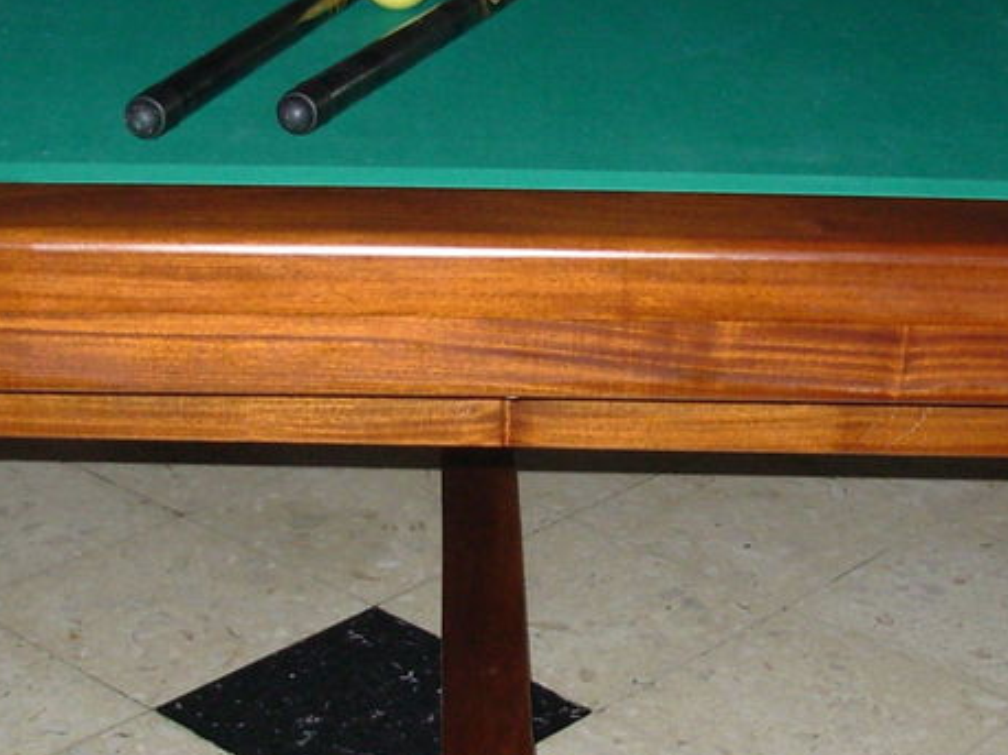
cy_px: 434
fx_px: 2416
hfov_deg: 23.6
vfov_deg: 17.8
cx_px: 513
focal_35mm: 83
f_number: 2.9
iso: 92
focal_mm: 6.3
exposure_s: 1/58.7
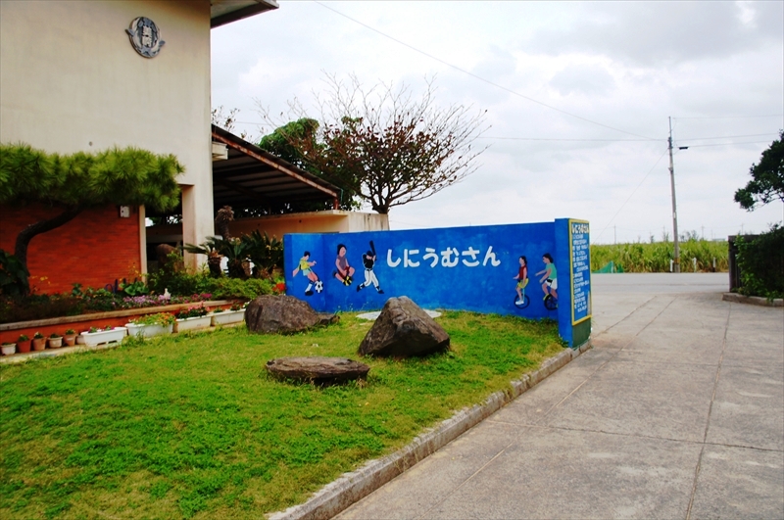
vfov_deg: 47.8
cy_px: 260
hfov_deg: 67.5
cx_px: 392
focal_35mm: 27
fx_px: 587
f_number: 4
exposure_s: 1/160
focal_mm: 18
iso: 320
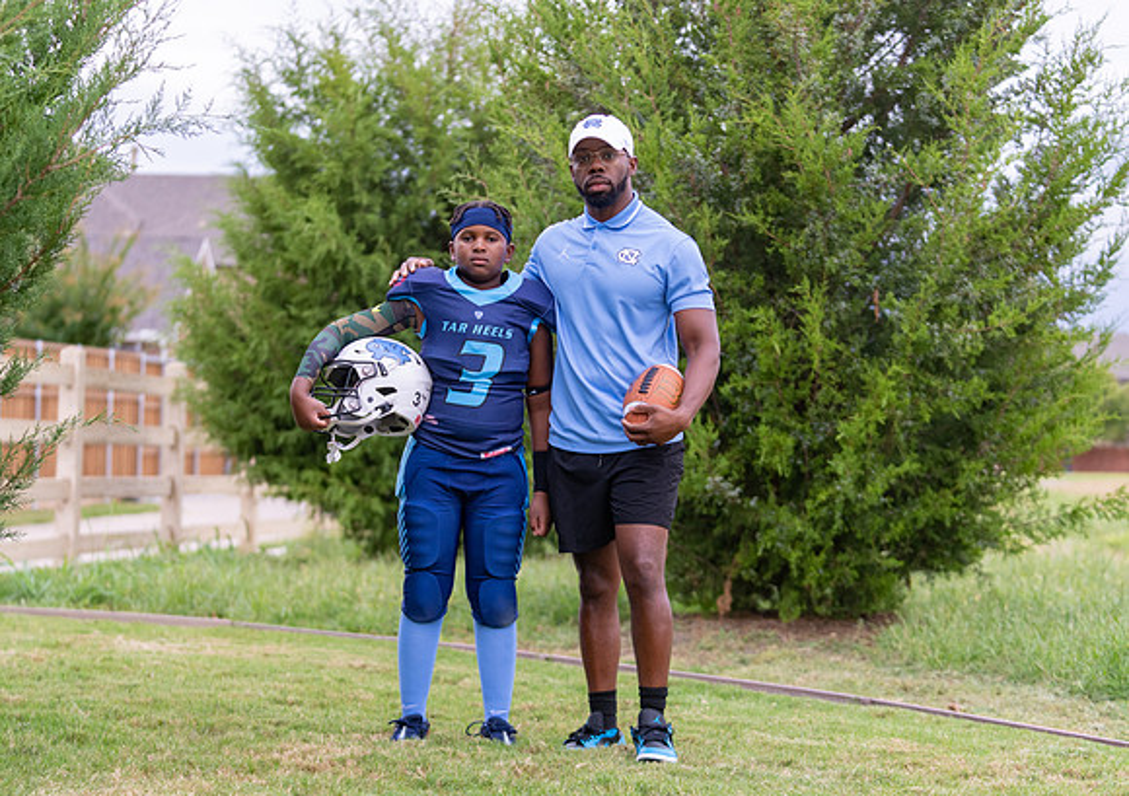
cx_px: 543
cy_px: 390
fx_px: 2457
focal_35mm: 77
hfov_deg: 25.9
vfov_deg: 18.4
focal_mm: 70
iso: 500
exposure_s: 1/320
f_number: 2.8
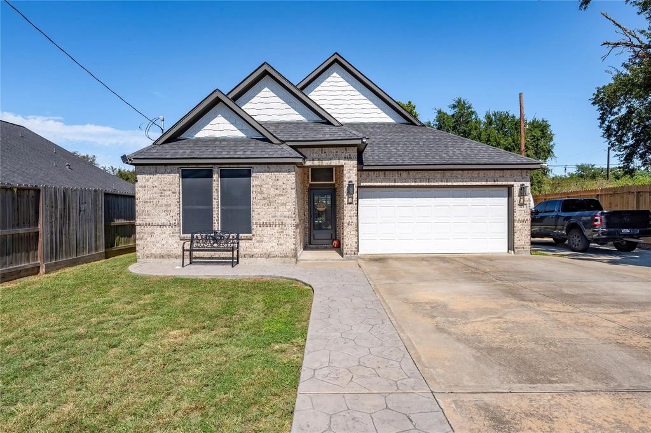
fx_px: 343
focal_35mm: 19
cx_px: 326
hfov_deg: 87.0
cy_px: 216
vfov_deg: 64.5
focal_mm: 19
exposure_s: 1/250
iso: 125
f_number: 13
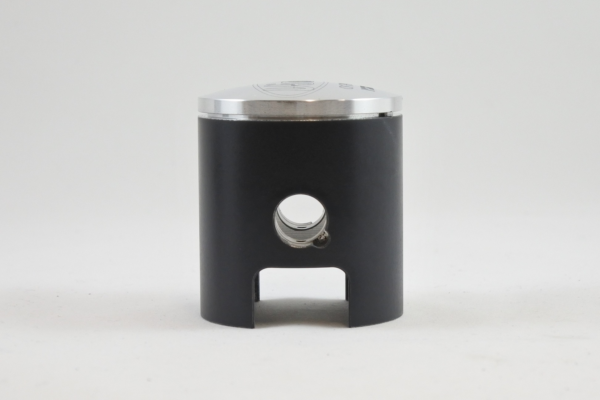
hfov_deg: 33.4
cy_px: 200
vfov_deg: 22.6
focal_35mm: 60
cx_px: 300
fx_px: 1000
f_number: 4.8
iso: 500
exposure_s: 1/125
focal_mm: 22.3
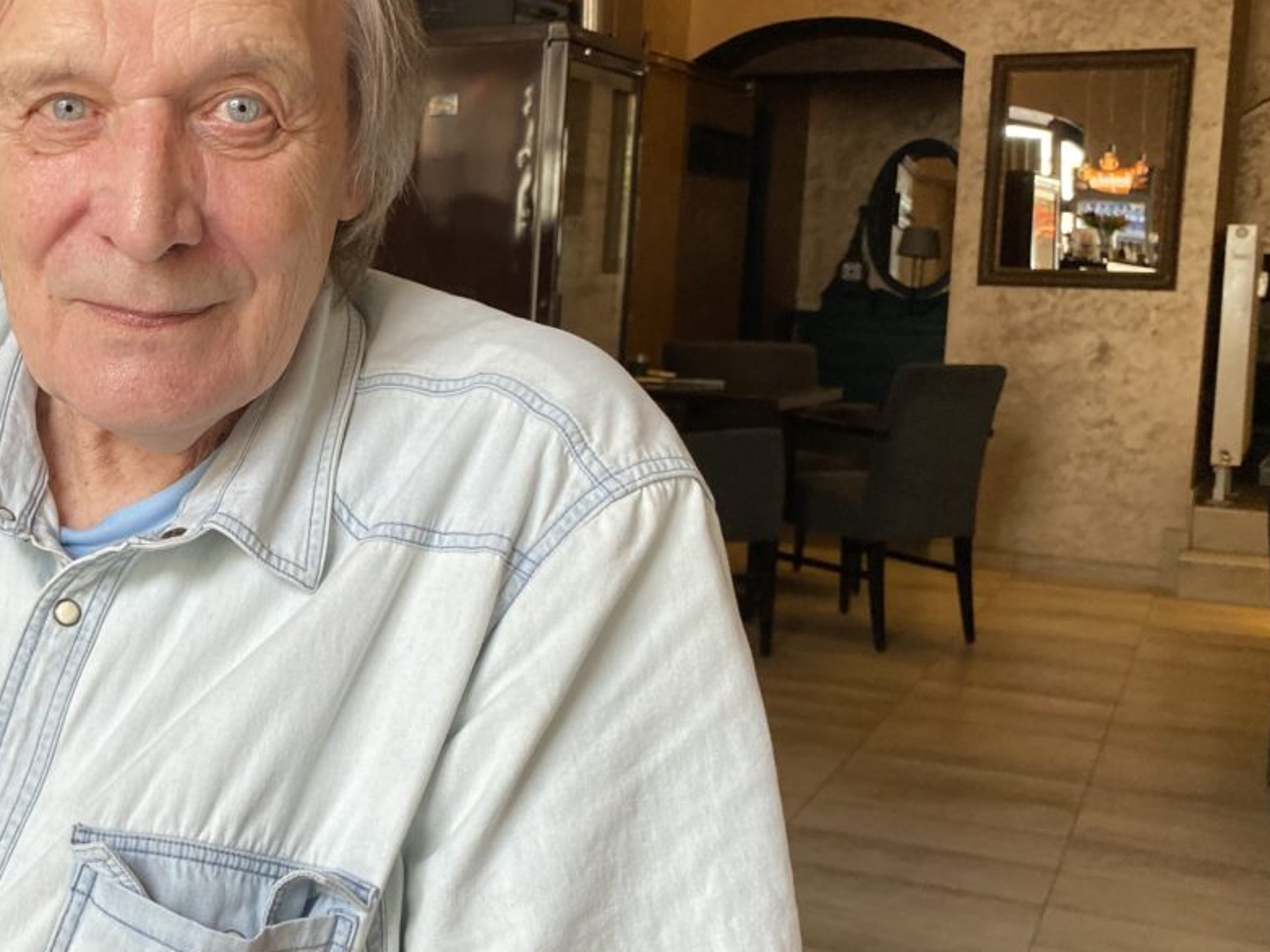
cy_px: 478
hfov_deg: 35.5
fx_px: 1871
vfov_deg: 28.6
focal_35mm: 51
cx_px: 148
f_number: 1.8
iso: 100
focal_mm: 4.25
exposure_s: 1/98
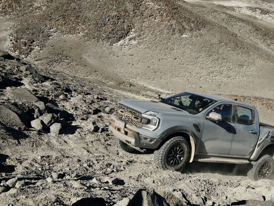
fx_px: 301
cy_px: 103
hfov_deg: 48.9
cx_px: 150
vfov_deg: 37.7
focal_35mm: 38
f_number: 8
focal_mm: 35
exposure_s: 1/1600
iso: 200
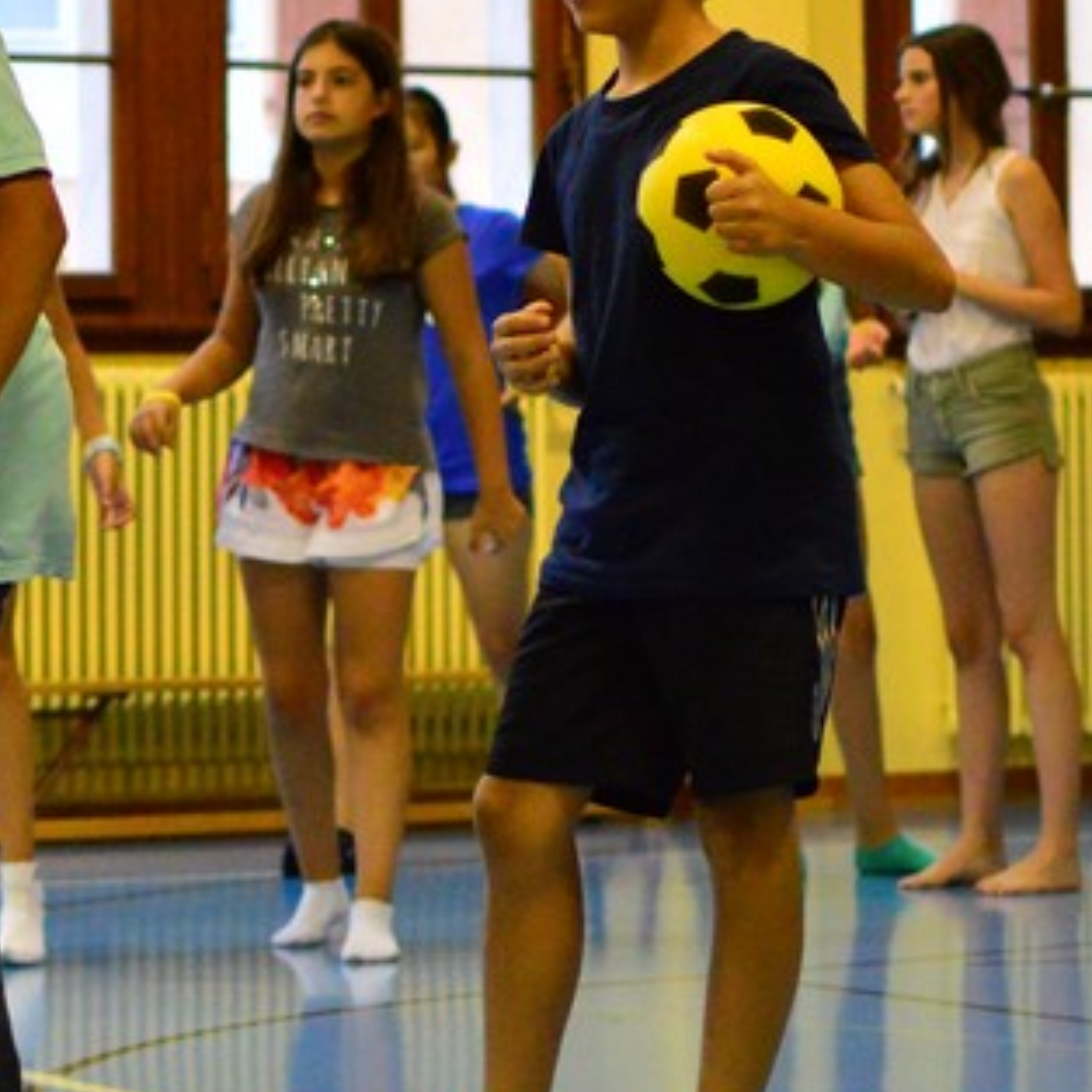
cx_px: 591
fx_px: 5189
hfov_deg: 12.0
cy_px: 210
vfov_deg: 12.0
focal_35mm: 145
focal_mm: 35
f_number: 1.8
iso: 2800
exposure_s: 1/250
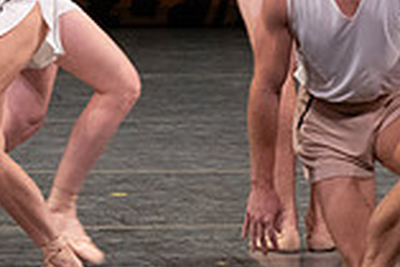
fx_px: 13301
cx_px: 288
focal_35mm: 1196
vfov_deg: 1.2
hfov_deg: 1.7
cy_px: -169
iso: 5000
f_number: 10
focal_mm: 324
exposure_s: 1/400
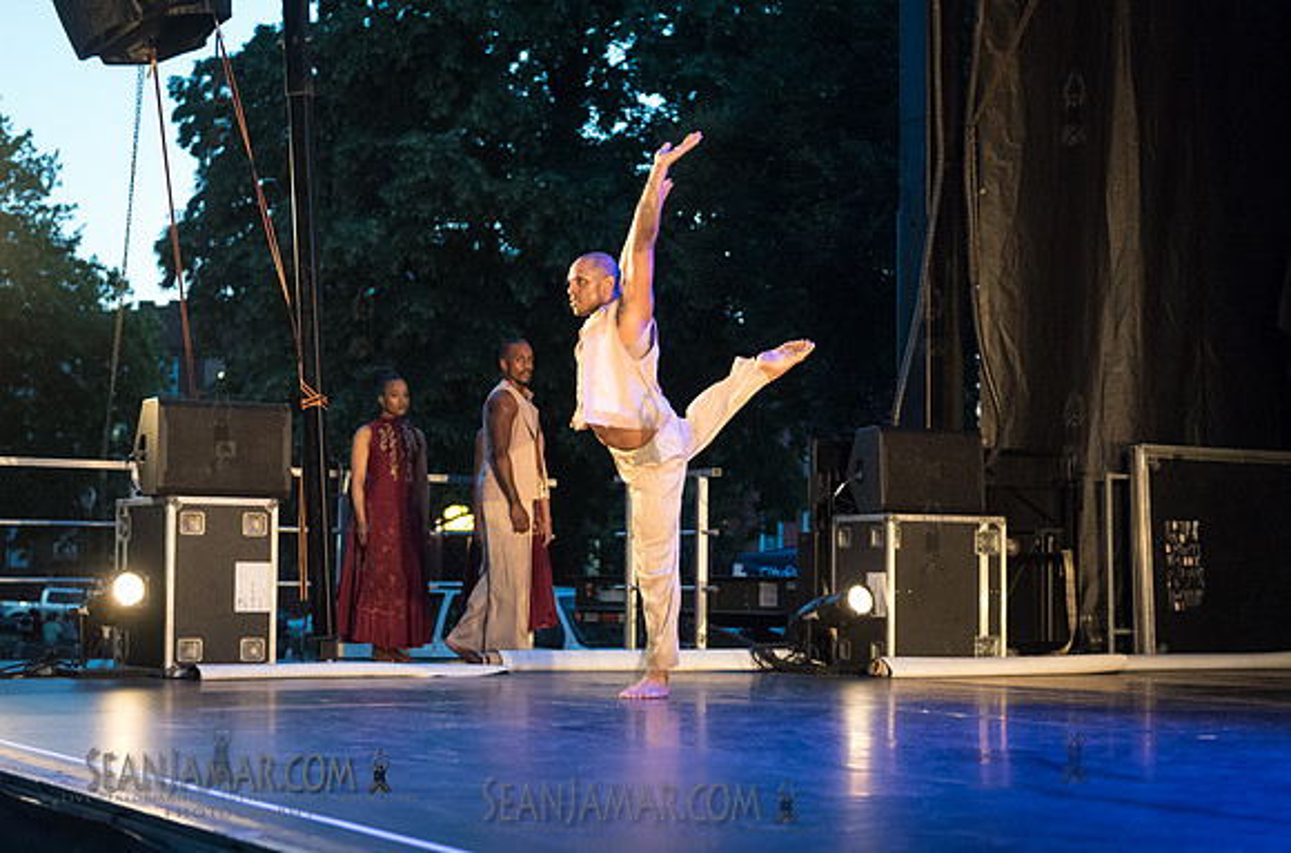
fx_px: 2345
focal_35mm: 66
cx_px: 653
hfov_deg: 30.8
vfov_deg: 20.6
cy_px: 479
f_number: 2.8
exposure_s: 1/160
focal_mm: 55
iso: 4000
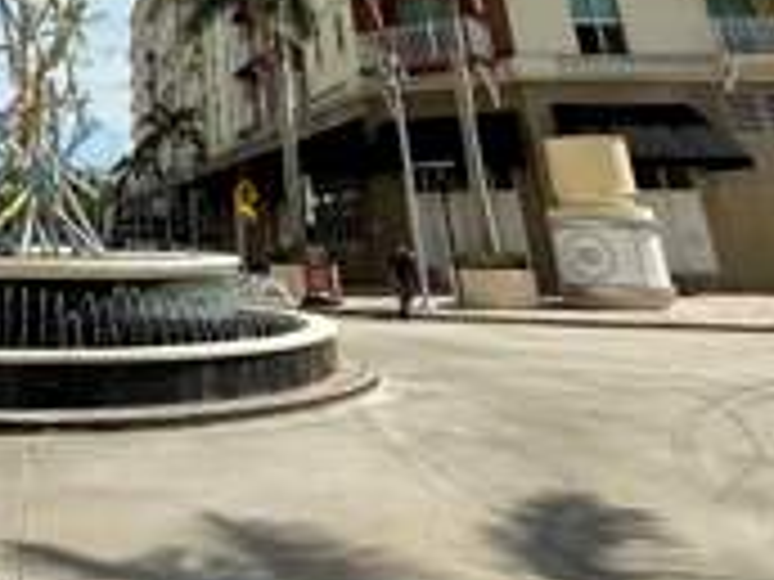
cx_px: 58
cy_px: -126
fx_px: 872
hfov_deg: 43.2
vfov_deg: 30.8
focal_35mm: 39
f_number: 2.2
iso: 50
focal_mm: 2.22
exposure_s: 1/2976
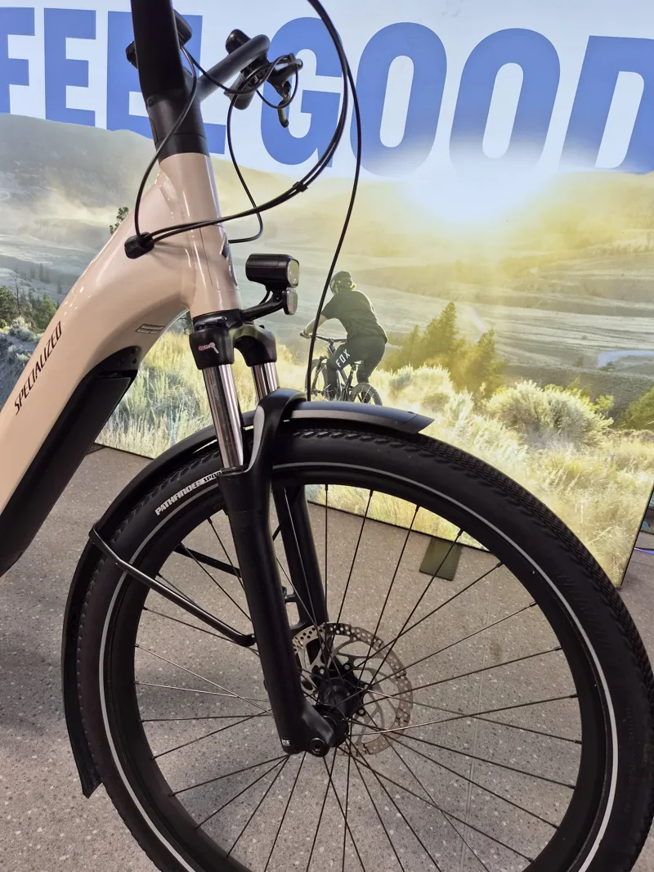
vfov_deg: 73.9
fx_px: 579
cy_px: 436
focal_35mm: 23
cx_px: 327
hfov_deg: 58.9
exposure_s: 1/100
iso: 40
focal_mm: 5.4
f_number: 1.8
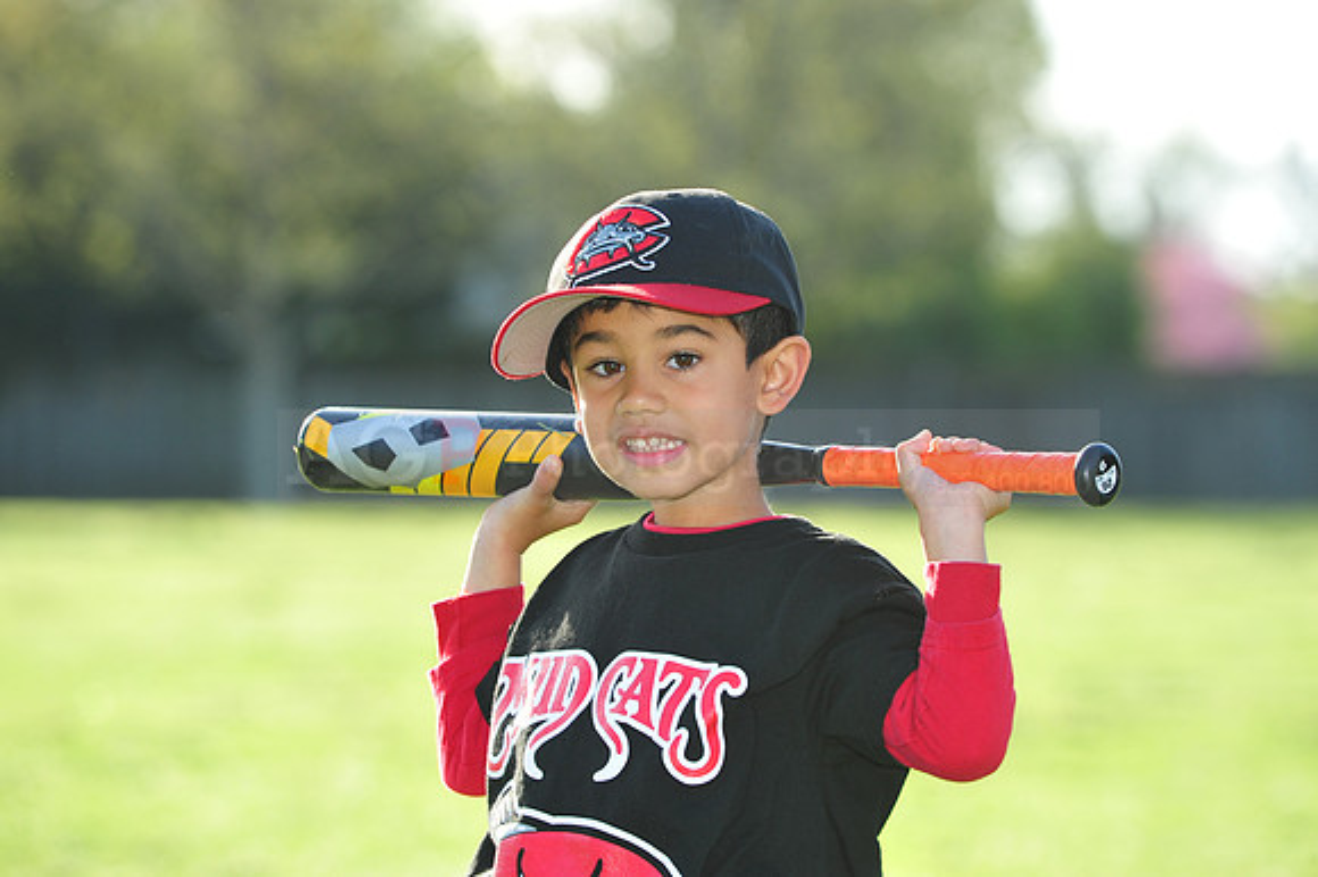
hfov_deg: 10.3
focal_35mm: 200
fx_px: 7318
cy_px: 438
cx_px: 659
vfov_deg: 6.9
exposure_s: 1/400
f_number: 7.1
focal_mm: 200
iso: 400
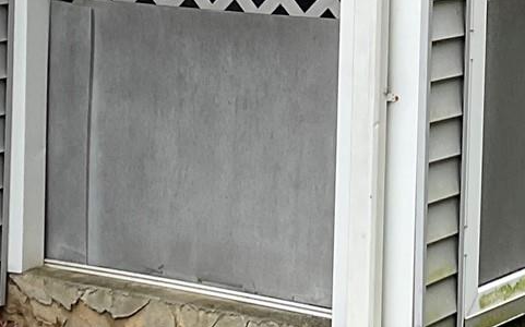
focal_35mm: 131
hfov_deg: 15.7
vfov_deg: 9.8
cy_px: -107
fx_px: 1873
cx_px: 481
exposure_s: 1/182
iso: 16
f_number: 1.8
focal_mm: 3
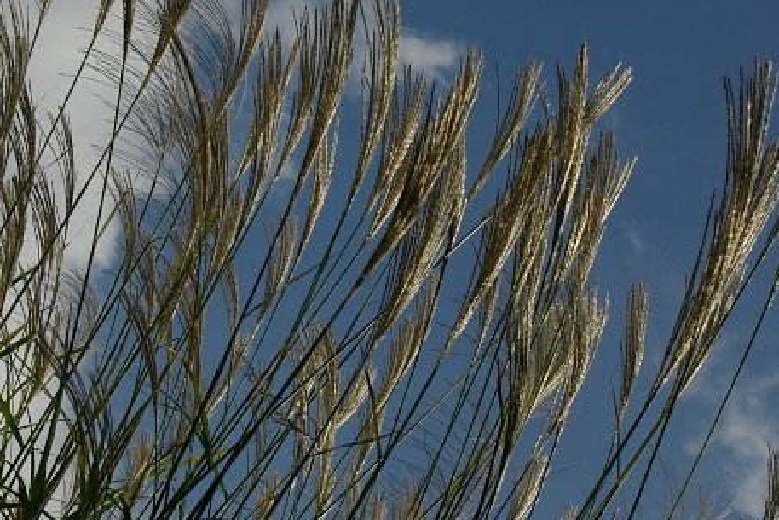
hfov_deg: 19.6
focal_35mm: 104
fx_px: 2254
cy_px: 61
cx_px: 426
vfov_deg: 13.1
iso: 200
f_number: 8
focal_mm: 31
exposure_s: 1/750
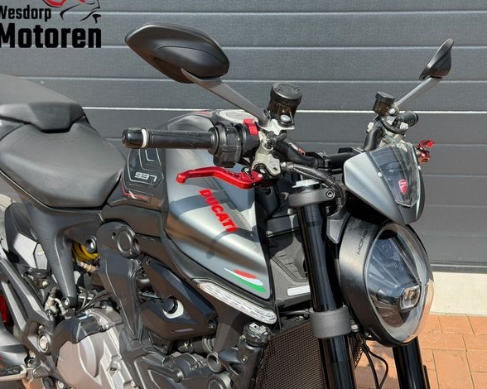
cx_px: 260
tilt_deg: -24.3
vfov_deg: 29.7
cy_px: 191
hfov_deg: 36.7
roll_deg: +2.8
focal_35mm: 51
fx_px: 735
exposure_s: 1/2342
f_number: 1.78
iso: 100
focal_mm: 6.76
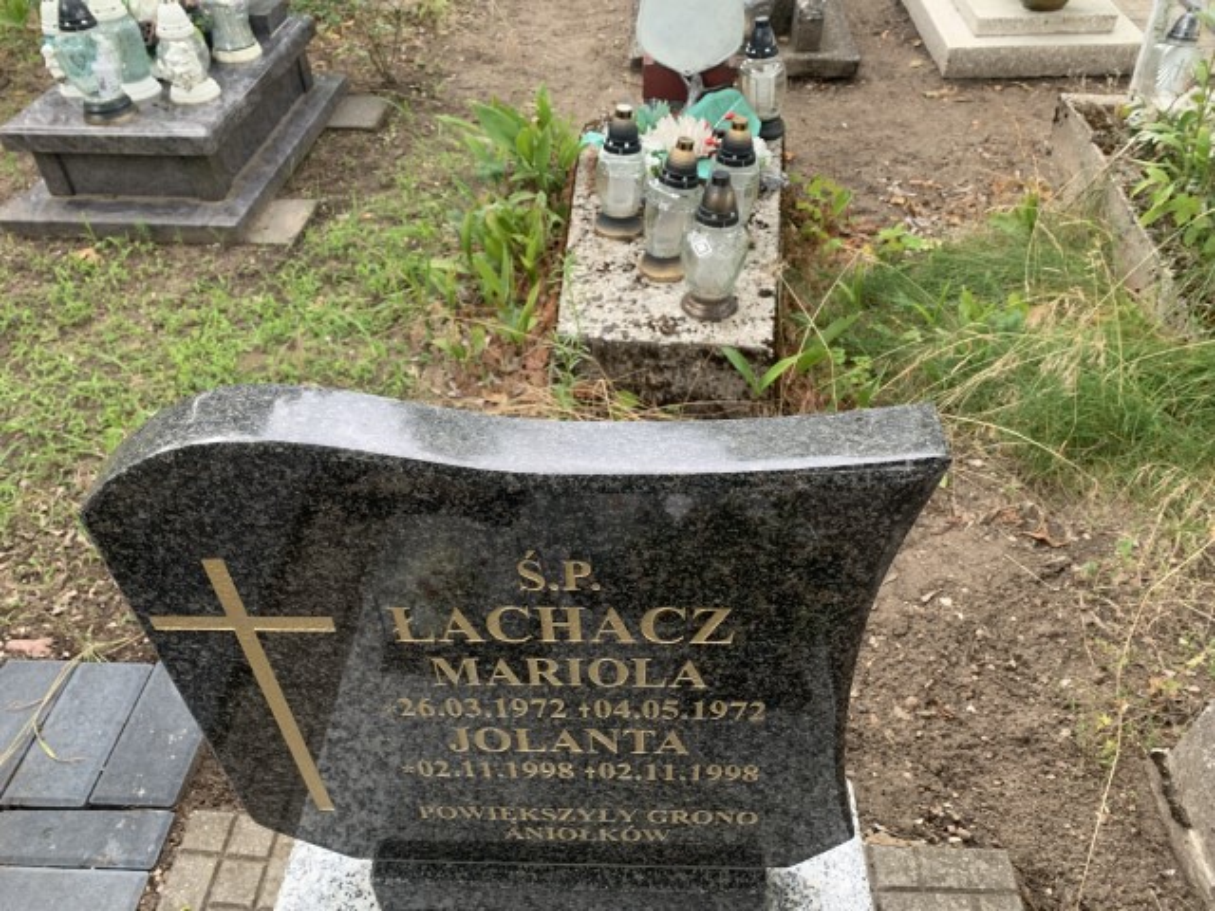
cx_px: 608
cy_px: 456
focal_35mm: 26
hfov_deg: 67.3
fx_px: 913
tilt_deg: -41.8
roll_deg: +0.9
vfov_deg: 53.1
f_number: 1.8
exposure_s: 1/121
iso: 50
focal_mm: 4.25
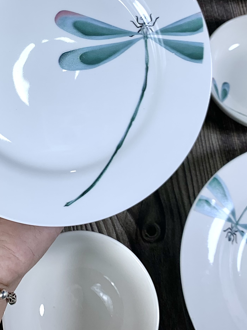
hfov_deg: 25.8
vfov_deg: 33.5
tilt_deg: -64.7
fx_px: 533
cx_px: 65
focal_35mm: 56
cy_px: 73
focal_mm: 4.25
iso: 25
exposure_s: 1/298
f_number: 1.8
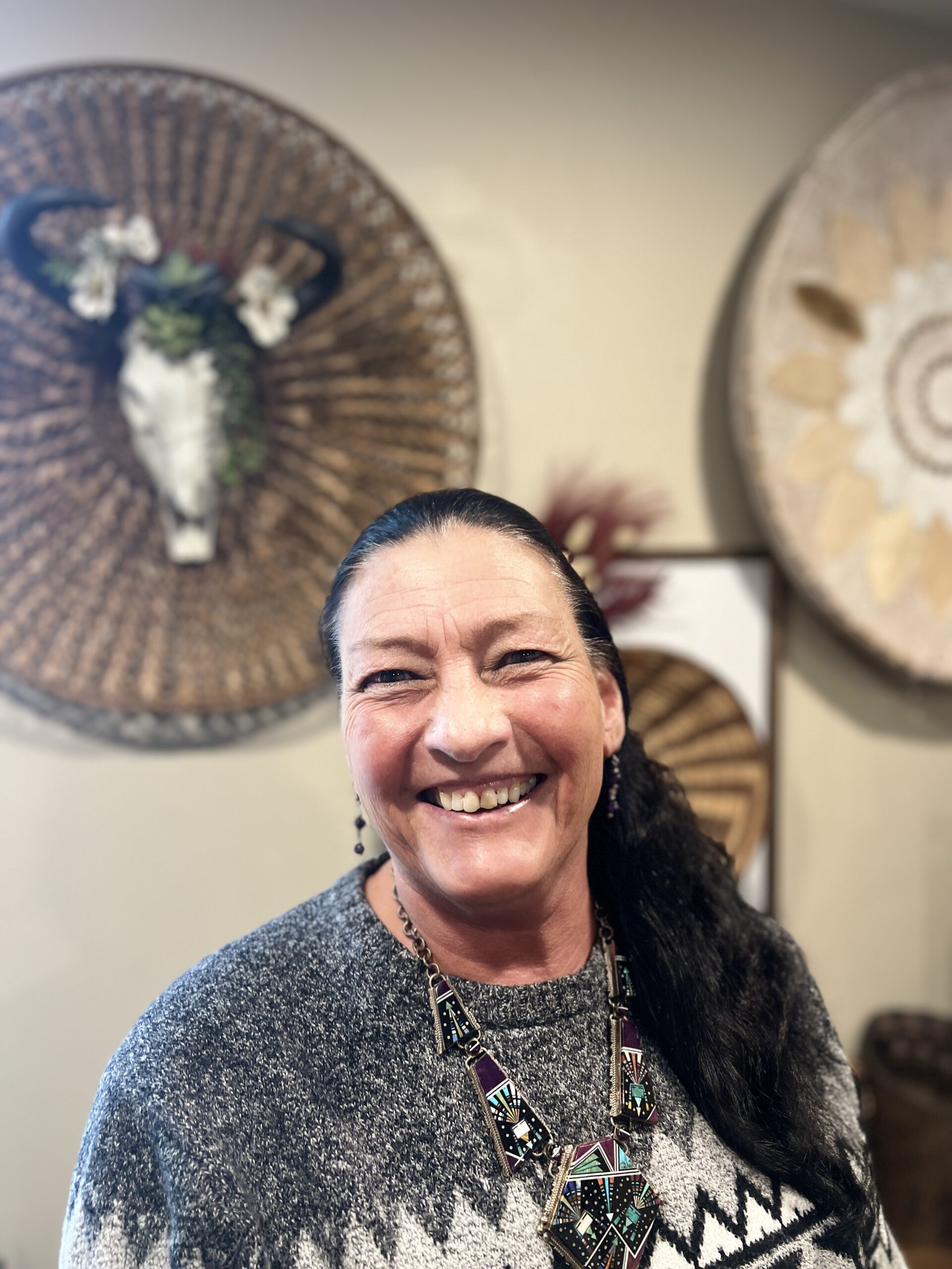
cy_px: 634
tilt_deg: -5.9
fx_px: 953
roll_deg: +1.1
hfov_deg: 53.1
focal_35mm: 26
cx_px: 476
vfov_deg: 67.3
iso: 125
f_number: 1.5
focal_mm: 5.7
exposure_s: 1/60
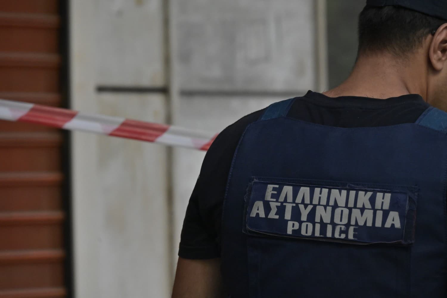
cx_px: 224
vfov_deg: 6.9
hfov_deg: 10.3
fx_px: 2482
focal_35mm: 200
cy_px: 149
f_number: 8
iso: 6400
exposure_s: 1/500
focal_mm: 200
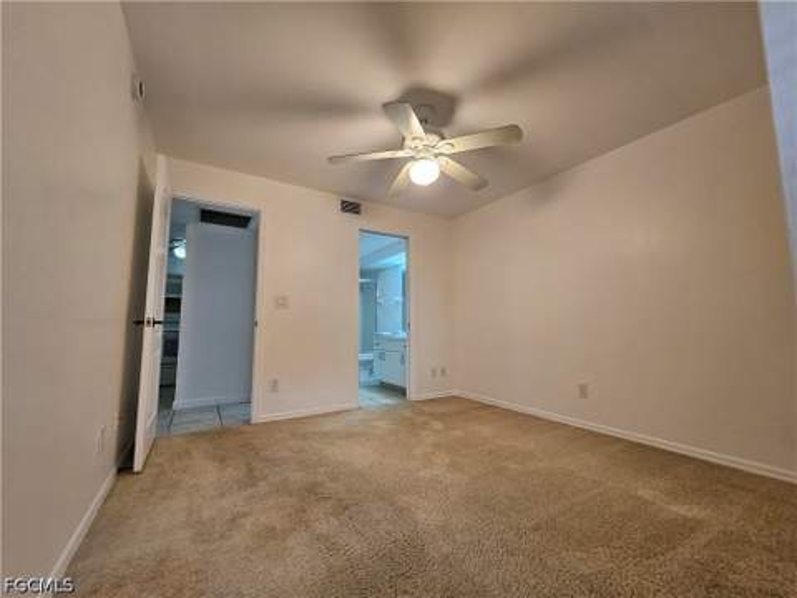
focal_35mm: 13
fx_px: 299
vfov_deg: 89.9
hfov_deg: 106.2
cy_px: 299
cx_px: 398
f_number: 2.2
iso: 100
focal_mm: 2.2
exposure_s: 1/60
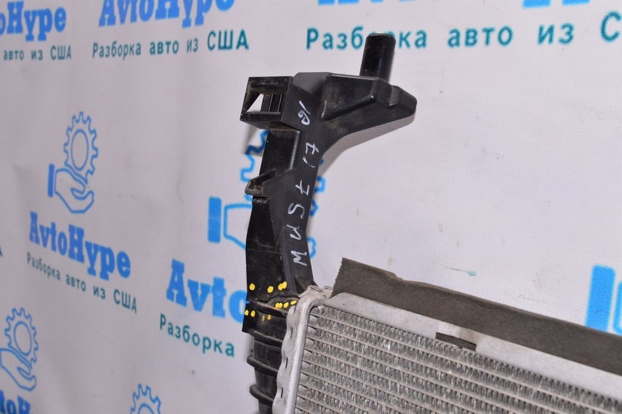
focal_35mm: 40
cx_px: 311
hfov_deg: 48.0
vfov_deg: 33.0
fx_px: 699
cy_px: 207
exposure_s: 1/160
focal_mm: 27
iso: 1600
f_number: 8
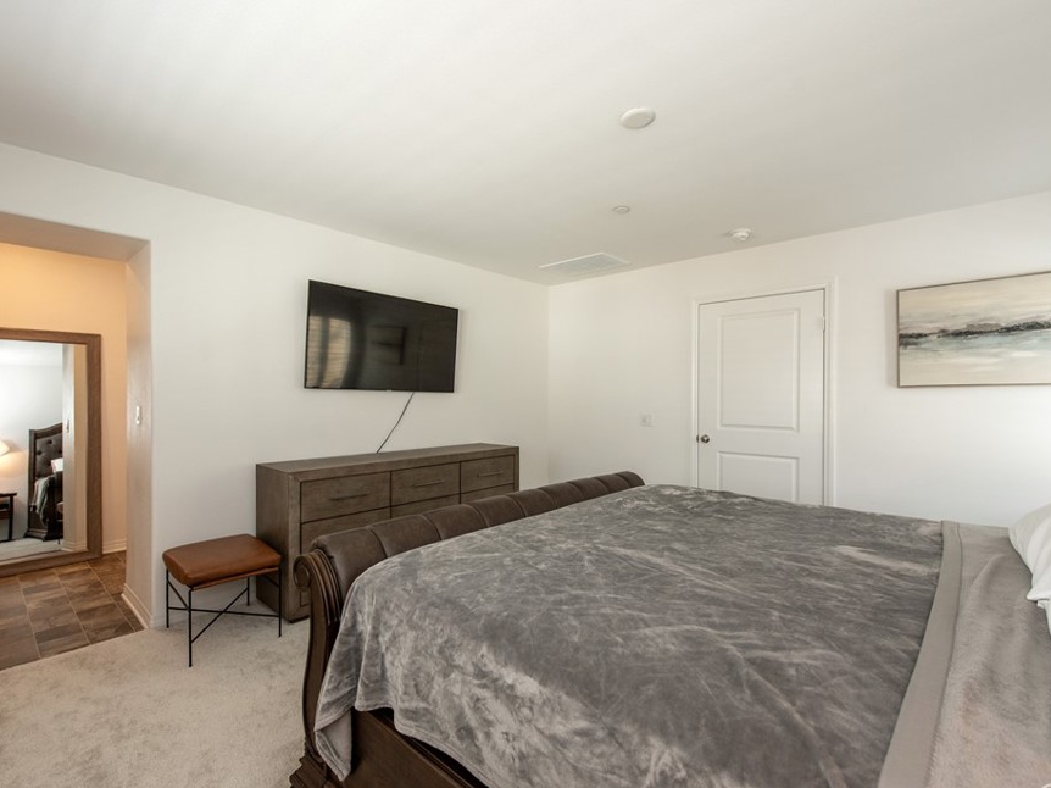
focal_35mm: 16
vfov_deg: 78.1
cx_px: 530
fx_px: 486
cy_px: 396
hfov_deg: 94.5
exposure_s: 1/125
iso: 800
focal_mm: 14
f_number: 5.6
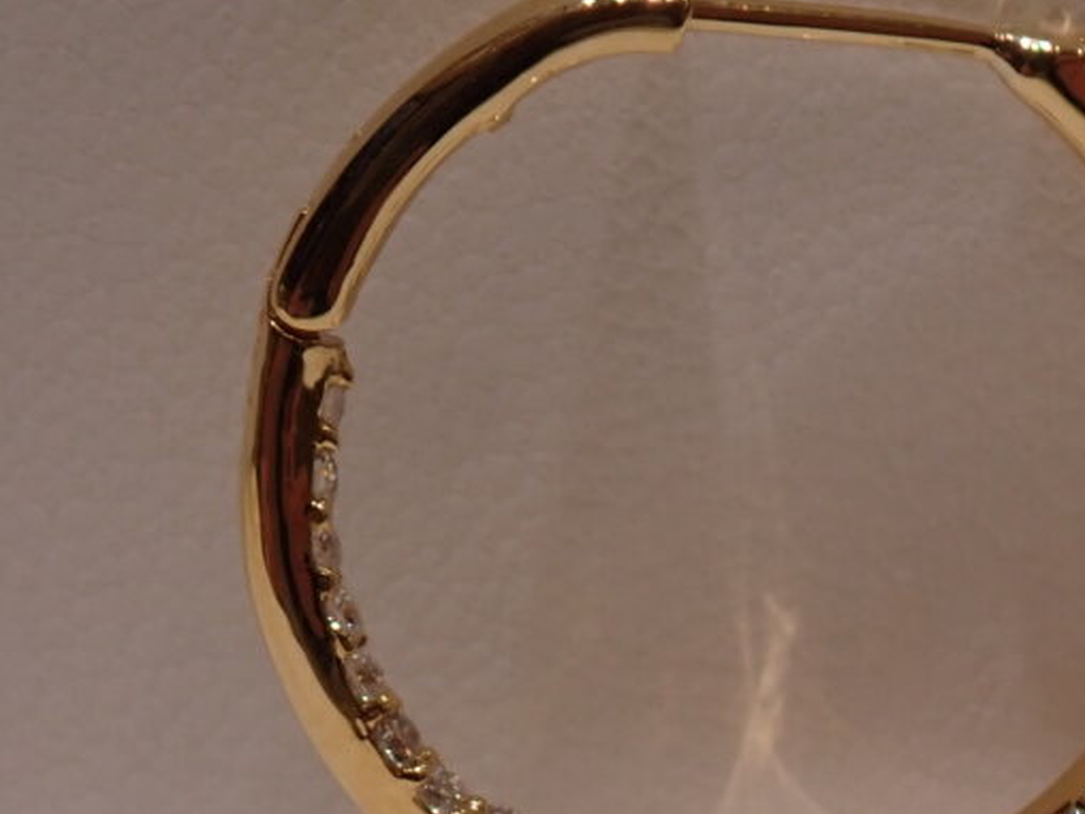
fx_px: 7397
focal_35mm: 236
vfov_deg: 6.3
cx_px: 1076
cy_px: 827
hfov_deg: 8.3
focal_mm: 18
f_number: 4.9
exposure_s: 1/125
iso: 200
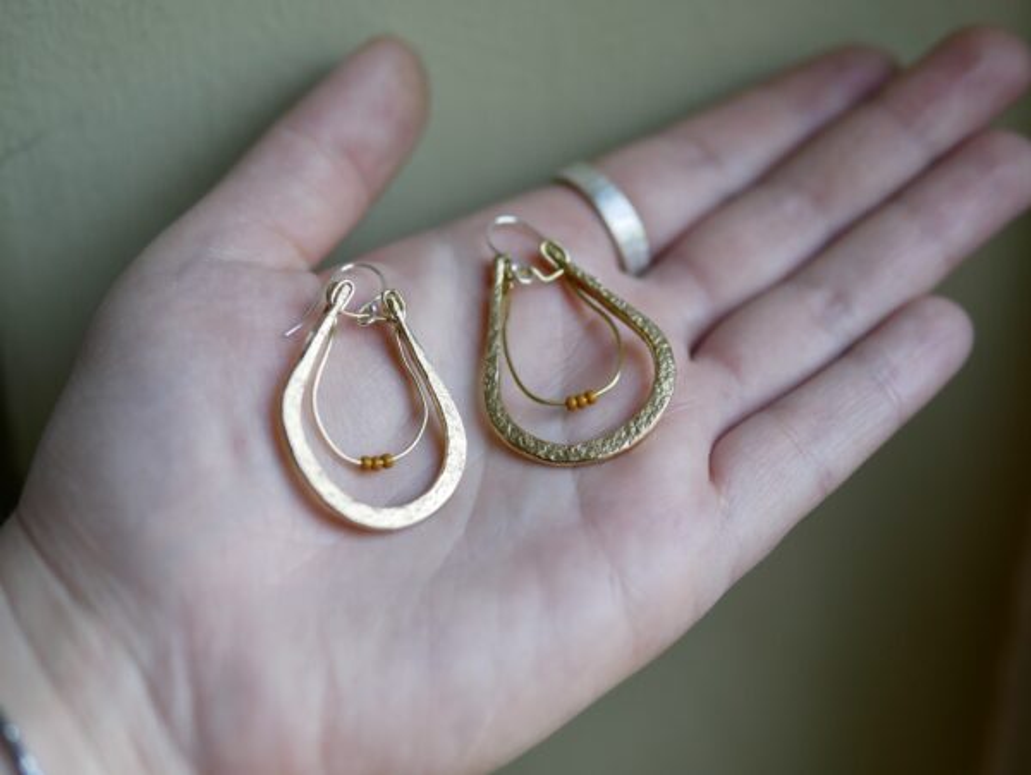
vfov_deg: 29.1
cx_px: 516
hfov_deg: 38.2
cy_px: 388
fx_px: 1490
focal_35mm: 50
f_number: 2
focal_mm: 25
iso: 200
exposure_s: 1/200
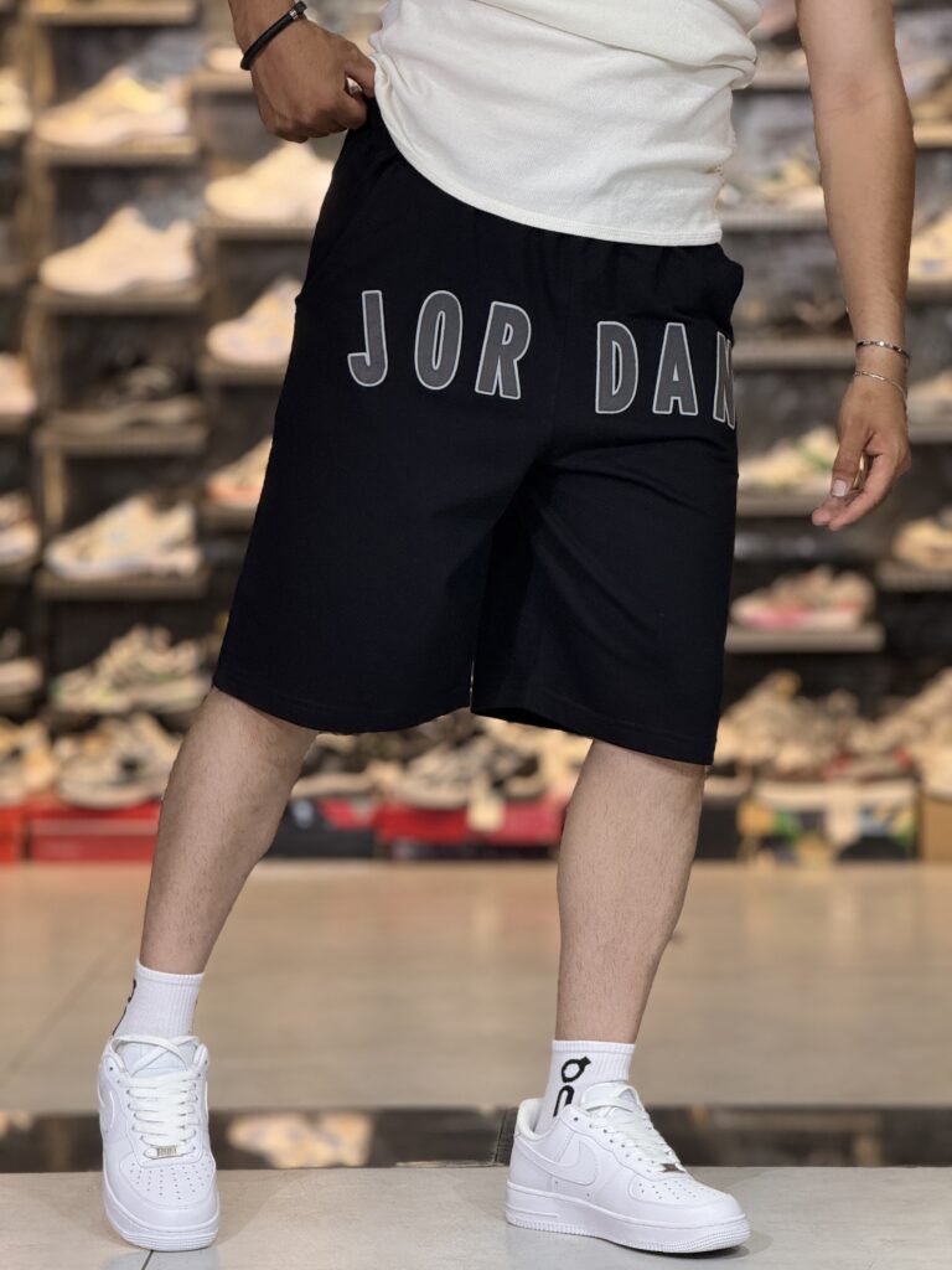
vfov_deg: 16.4
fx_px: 4400
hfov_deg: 12.3
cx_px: 476
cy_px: 635
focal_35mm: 120
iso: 160
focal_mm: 15.66
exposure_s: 1/100
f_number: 2.8
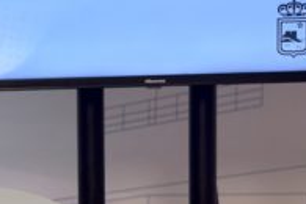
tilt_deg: -5.1
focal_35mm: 178
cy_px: 31
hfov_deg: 11.2
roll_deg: +0.1
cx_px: -107
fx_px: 1513
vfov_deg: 7.7
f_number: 1.78
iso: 80
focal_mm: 6.86
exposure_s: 1/180
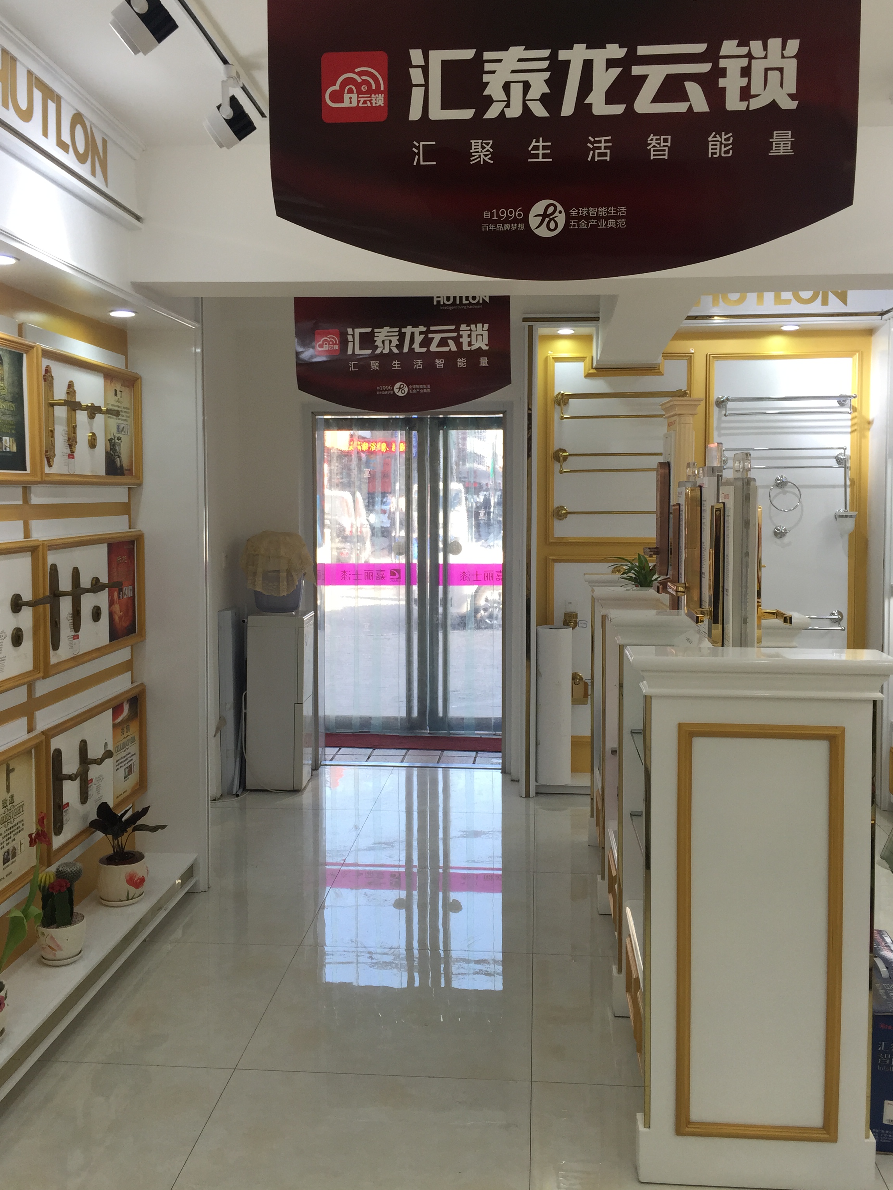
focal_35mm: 31
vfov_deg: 58.3
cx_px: 444
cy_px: 563
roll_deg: -0.4
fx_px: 1066
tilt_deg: -2.5
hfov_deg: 45.4
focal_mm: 4.15
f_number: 2.2
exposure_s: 1/100
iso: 32
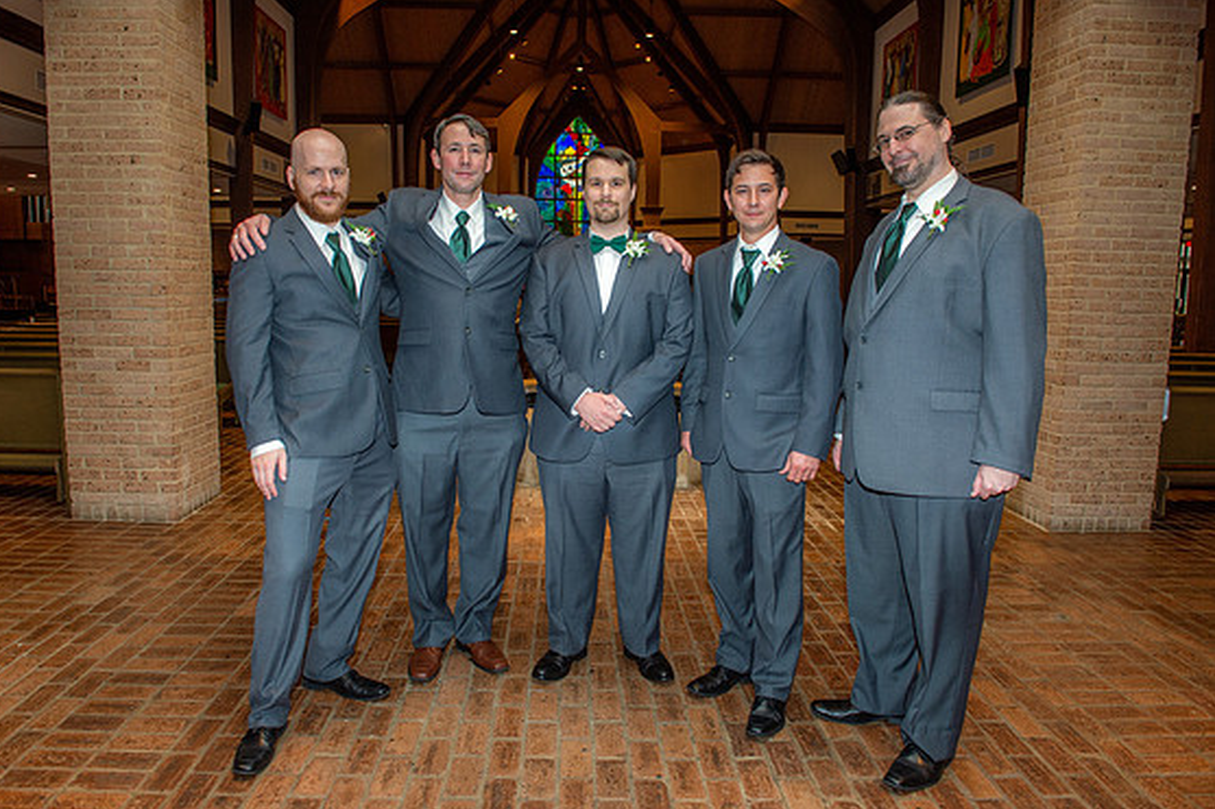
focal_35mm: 25
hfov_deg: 71.5
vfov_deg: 51.3
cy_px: 399
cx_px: 585
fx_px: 843
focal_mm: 24
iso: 1250
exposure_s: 1/160
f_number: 5.6
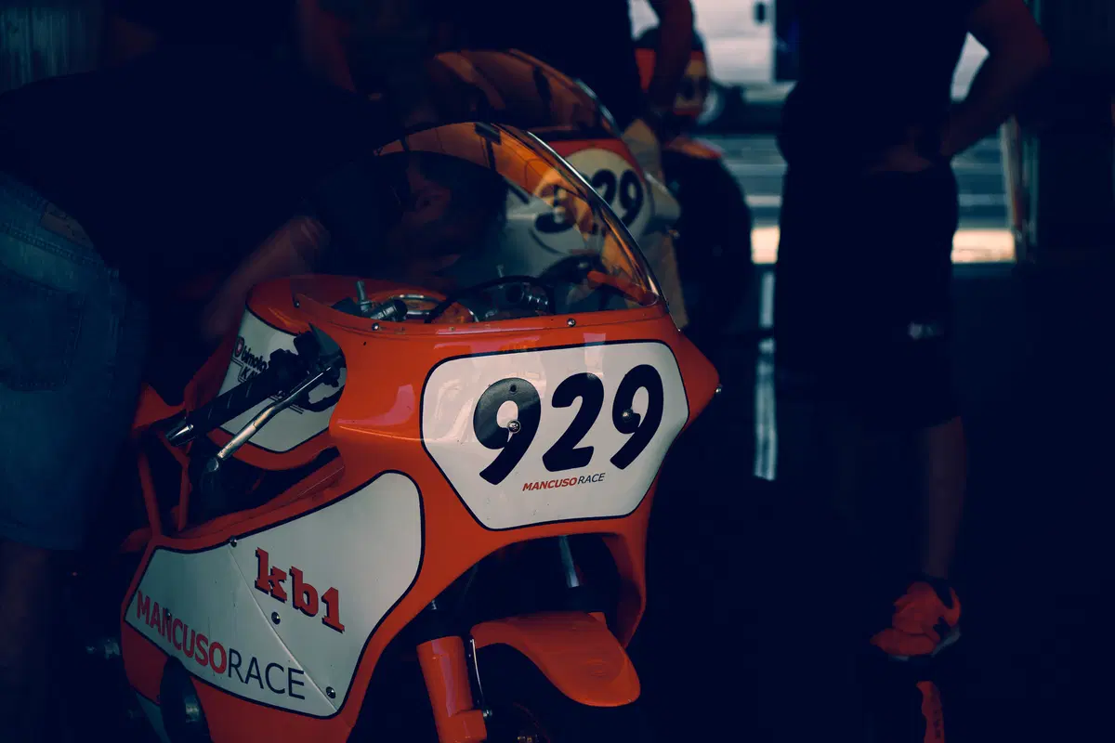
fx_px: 2570
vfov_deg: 16.5
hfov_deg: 24.5
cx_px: 558
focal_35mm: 83
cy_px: 372
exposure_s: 1/500
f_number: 3.5
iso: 200
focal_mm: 55
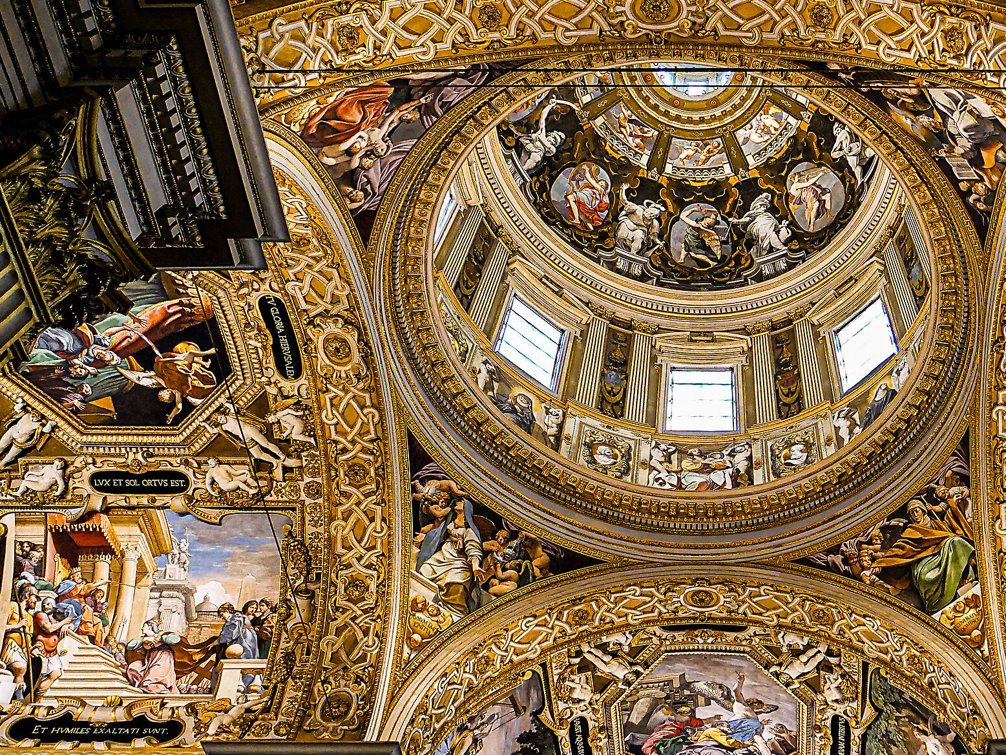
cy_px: 485
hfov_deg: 49.6
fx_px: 1075
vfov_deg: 38.4
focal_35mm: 37
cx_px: 631
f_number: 2.8
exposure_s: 1/50
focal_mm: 12
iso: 800
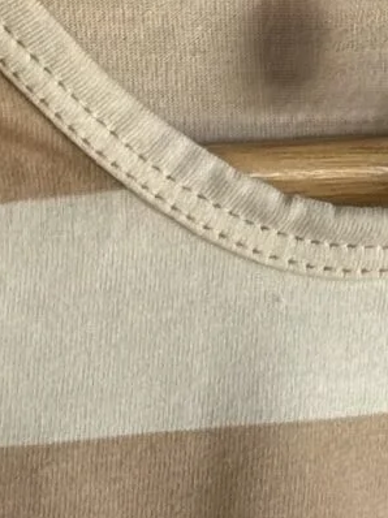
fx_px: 4623
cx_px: 326
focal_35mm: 309
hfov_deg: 4.8
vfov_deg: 6.3
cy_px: 947
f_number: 1.78
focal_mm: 6.76
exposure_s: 1/276
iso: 64
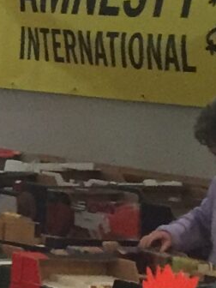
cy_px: -21
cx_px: -487
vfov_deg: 8.9
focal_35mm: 221
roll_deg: -2.2
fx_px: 1839
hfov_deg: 6.1
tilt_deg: +1.2
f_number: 2.2
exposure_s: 1/33
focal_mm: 4.15
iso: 250
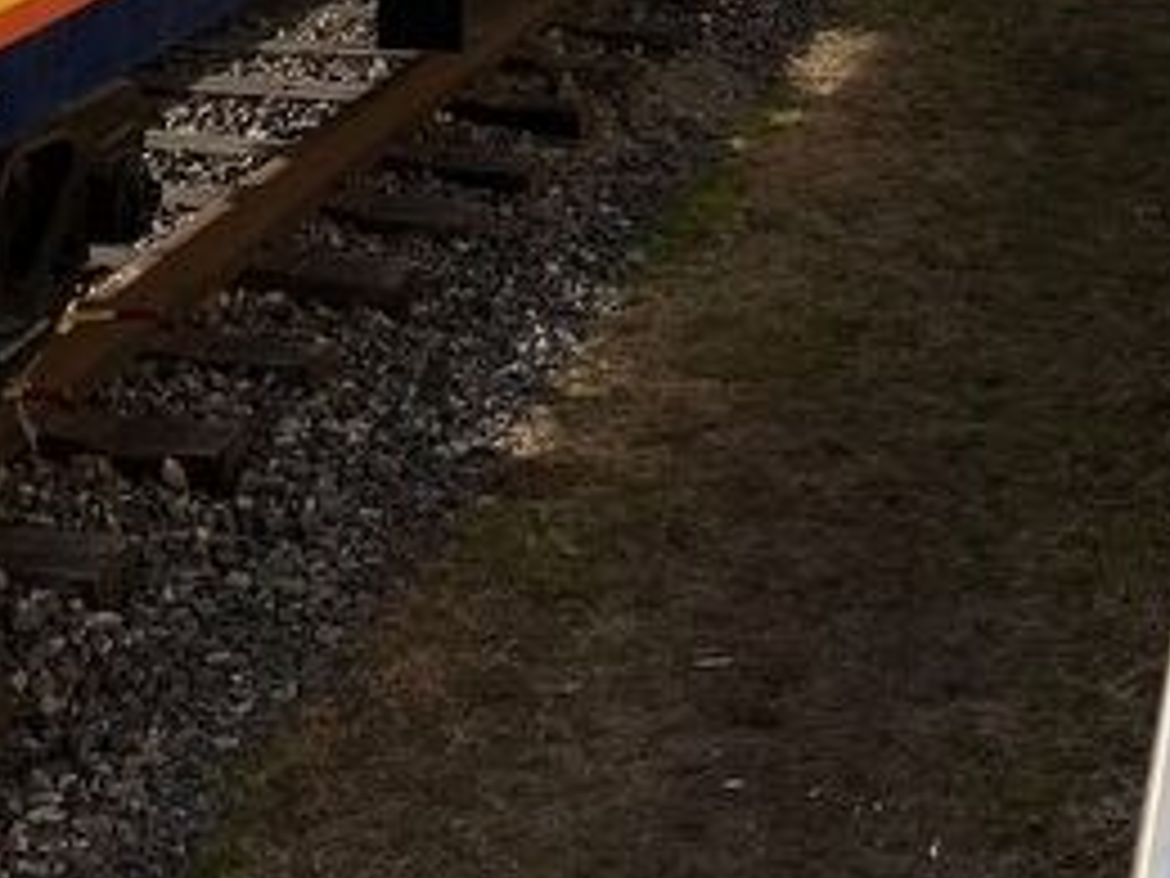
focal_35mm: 86
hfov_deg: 22.4
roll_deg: -2.1
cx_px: 986
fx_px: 2907
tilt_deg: -4.8
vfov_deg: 16.0
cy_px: -360
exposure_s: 1/1473
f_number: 1.8
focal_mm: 3.99
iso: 20
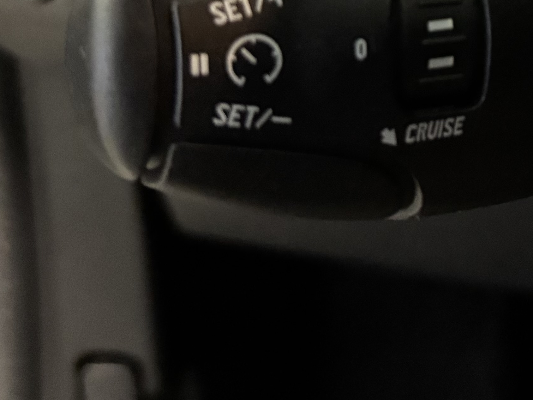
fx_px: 1355
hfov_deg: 21.2
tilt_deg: -26.6
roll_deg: -1.6
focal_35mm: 88
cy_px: -234
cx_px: 571
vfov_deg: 15.3
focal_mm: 5.96
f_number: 1.6
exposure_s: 1/30
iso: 1000
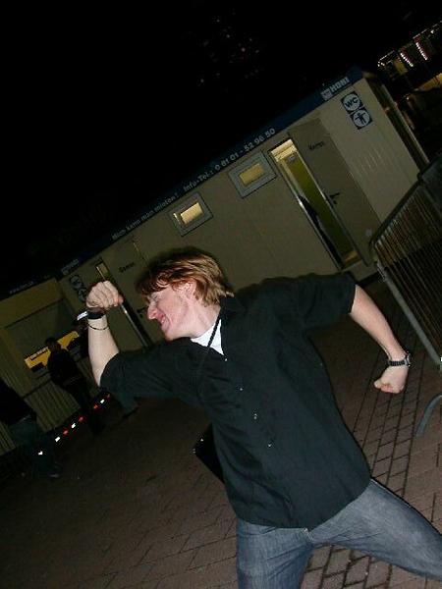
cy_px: 294
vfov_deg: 50.1
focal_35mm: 37
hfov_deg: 38.7
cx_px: 221
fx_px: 630
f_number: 2.7
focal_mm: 5.6
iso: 200
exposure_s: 1/59.9
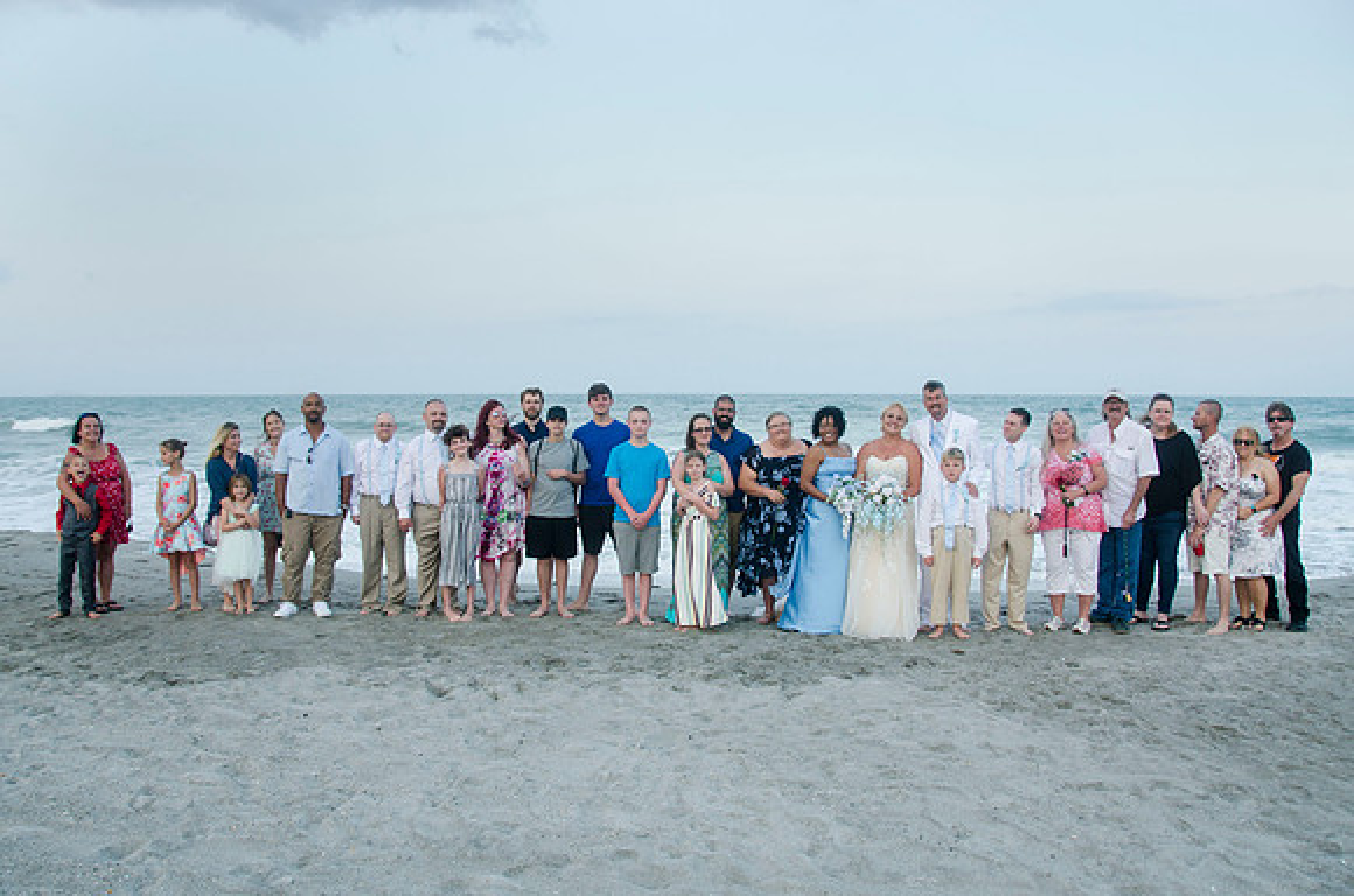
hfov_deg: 64.8
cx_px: 663
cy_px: 447
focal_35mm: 28
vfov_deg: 45.6
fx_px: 1066
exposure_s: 1/125
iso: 100
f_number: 5.6
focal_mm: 18
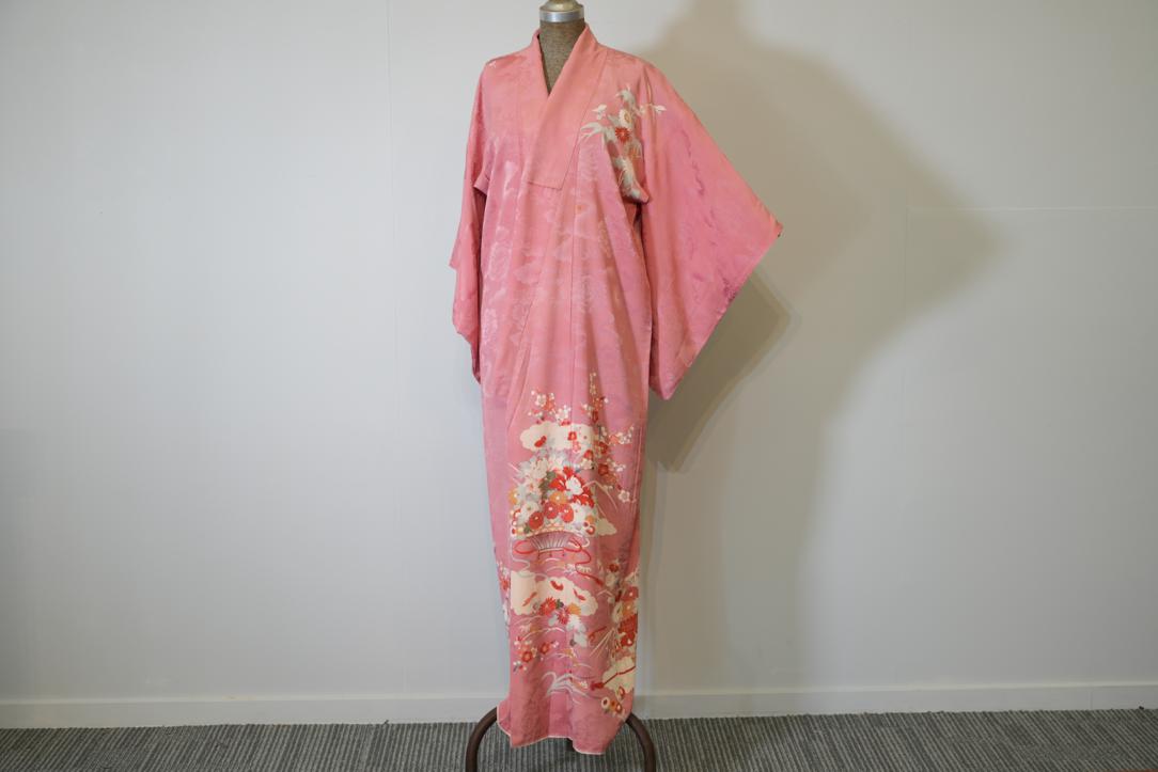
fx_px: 1544
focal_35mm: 48
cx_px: 579
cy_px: 386
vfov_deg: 28.1
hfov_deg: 41.1
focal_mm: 48
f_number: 4
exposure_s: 1/50
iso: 250
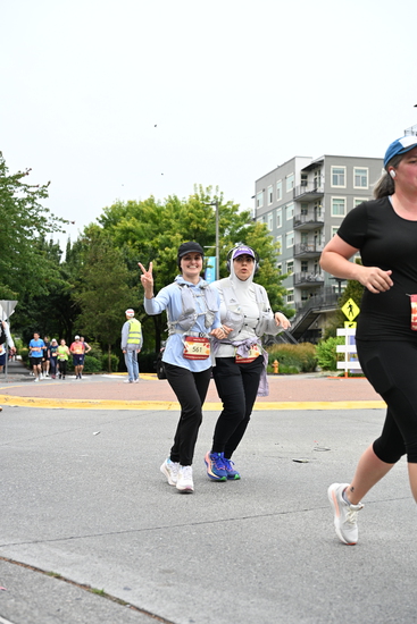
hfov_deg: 26.5
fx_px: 885
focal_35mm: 51
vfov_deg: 38.9
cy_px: 312
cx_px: 208
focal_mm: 51
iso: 1600
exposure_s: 1/800
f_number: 4
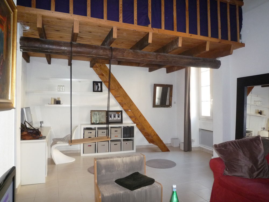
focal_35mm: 25
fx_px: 194
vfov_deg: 54.9
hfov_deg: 69.4
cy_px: 101
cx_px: 134
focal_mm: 4.4
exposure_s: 1/30
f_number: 2.8
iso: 320
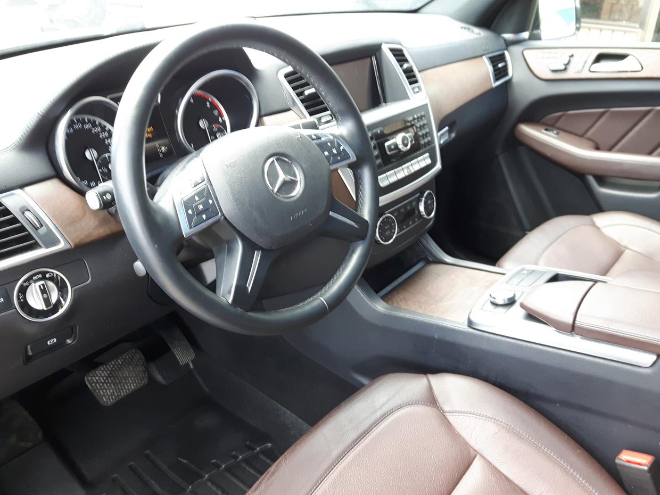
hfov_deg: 56.8
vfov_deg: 44.2
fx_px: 610
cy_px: 248
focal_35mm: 32
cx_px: 337
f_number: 1.9
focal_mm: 3.7
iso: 80
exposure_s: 1/33
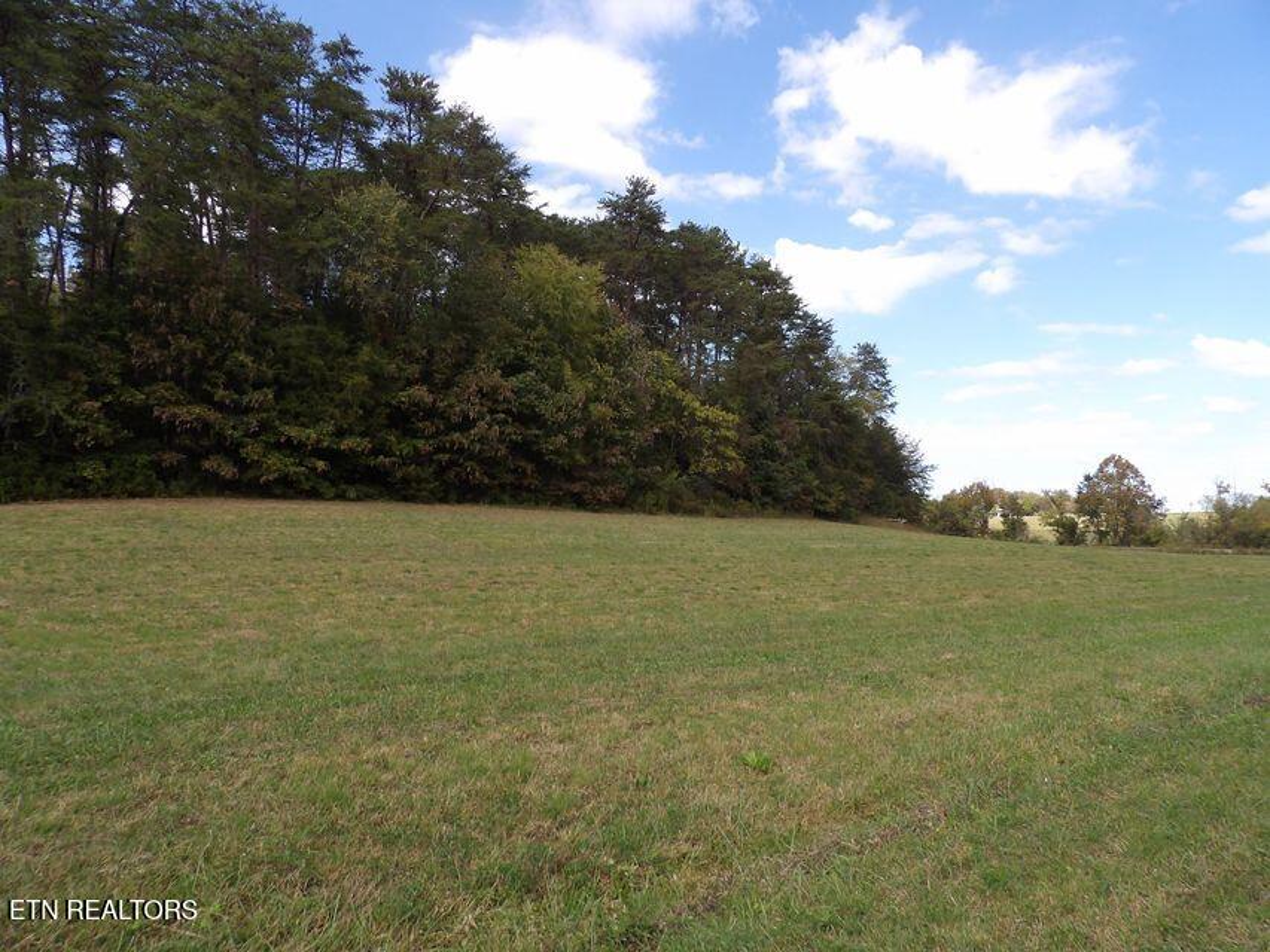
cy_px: 476
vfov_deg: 56.8
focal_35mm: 24
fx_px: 881
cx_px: 635
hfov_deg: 71.6
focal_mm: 4.3
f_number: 3.2
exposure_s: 1/657
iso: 100
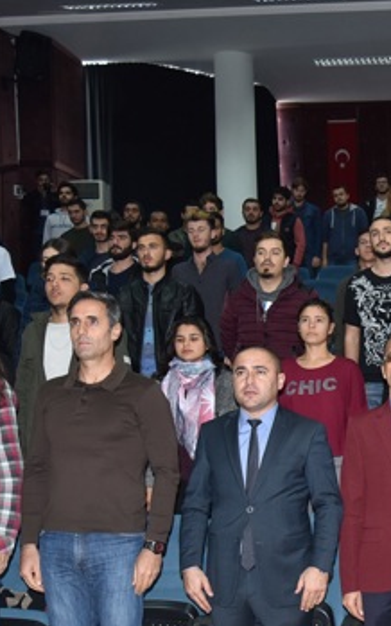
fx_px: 955
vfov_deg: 35.9
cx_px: 511
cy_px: 417
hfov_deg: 21.0
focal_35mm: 56
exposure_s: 1/60
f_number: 5.6
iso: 500
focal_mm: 24
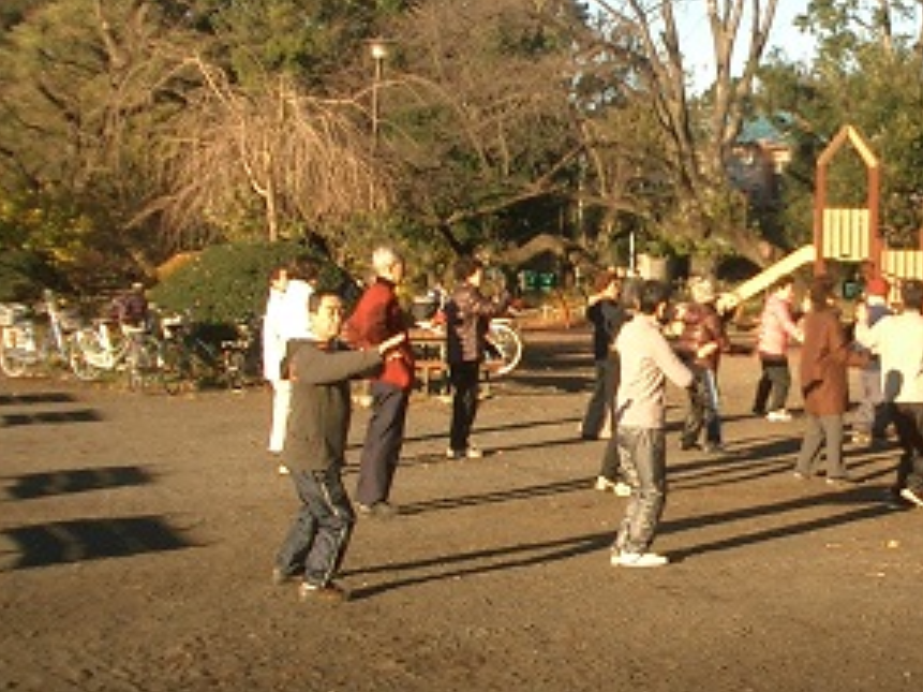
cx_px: 769
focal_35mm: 78
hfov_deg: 24.5
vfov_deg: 18.8
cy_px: 254
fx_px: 2079
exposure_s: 1/500
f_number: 2.6
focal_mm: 5.8
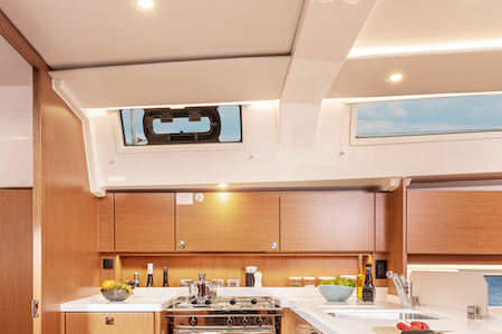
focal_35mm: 32
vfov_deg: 39.0
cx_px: 218
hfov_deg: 58.5
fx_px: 446
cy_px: 282
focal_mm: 16
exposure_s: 1/2
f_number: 11
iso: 100
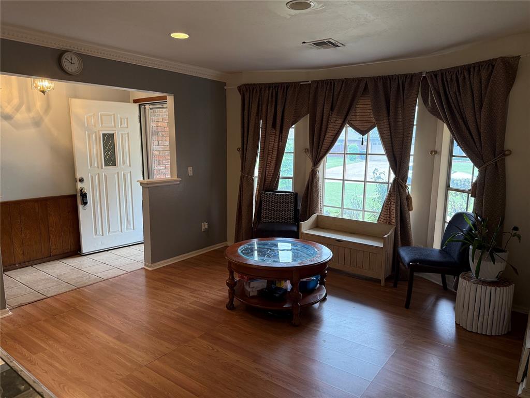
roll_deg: -1.0
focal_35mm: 24
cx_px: 265
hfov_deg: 71.6
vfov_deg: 56.8
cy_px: 199
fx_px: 367
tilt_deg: -8.5
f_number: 1.78
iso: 320
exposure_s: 1/120
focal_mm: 6.76
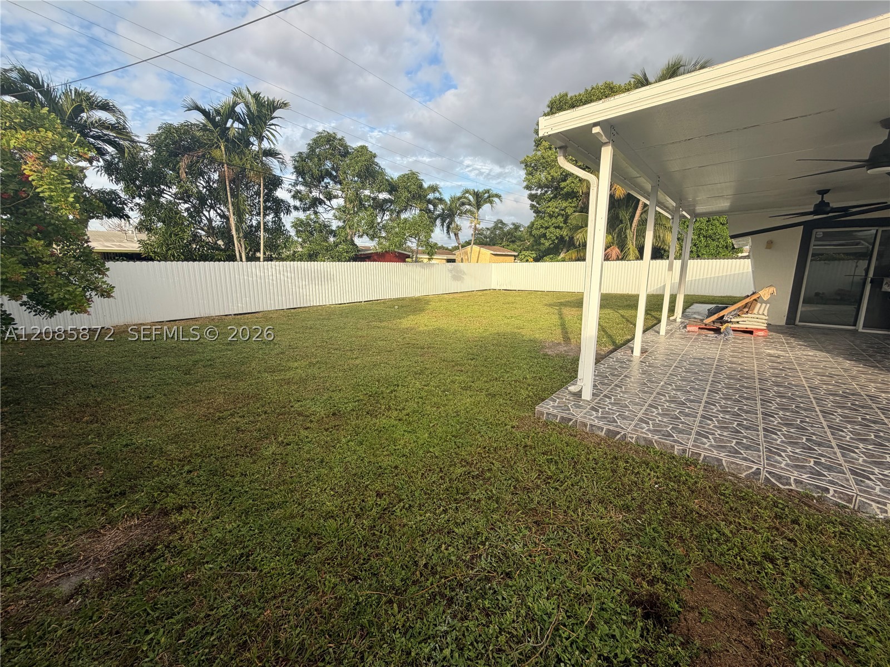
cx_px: 445
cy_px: 334
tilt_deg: -10.5
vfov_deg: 85.7
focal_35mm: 14
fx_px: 360
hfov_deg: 102.1
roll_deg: +0.6
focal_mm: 2.22
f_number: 2.2
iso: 64
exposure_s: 1/502
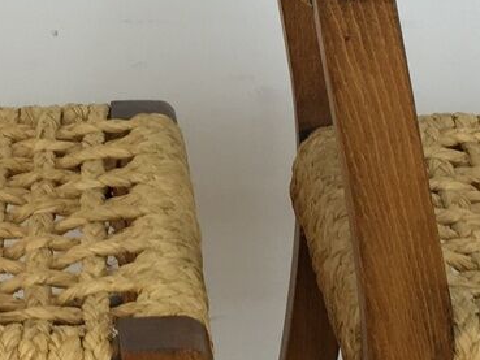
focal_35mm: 157
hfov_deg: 12.6
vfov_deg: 9.5
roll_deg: -0.1
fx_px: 2178
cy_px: 234
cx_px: 190
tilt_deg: -19.2
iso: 40
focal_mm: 4.15
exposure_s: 1/33
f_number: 2.2
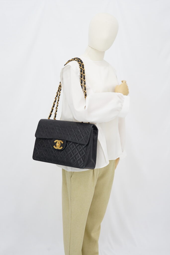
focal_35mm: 50
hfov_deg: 27.0
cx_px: 85
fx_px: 354
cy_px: 128
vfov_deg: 39.6
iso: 640
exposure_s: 1/8
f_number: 6.3
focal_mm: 50
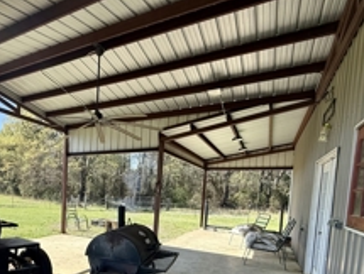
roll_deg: -2.3
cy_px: 211
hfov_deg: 62.6
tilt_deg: -3.0
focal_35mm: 26
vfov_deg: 50.6
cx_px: 83
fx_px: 274
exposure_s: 1/1050
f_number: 2.2
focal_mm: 2.22
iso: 64
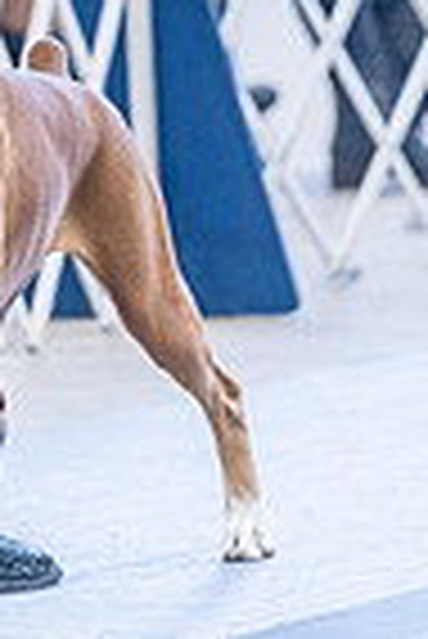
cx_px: -194
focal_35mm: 510
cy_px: -158
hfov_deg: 2.7
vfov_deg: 4.0
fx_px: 9072
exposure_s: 1/320
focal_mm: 161
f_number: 3.5
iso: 6400
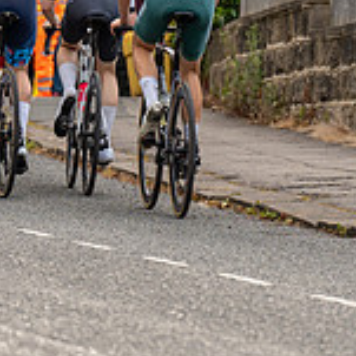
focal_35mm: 425
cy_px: -16
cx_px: -41
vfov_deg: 4.1
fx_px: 4945
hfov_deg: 4.1
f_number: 3.5
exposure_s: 1/800
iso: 400
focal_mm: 114
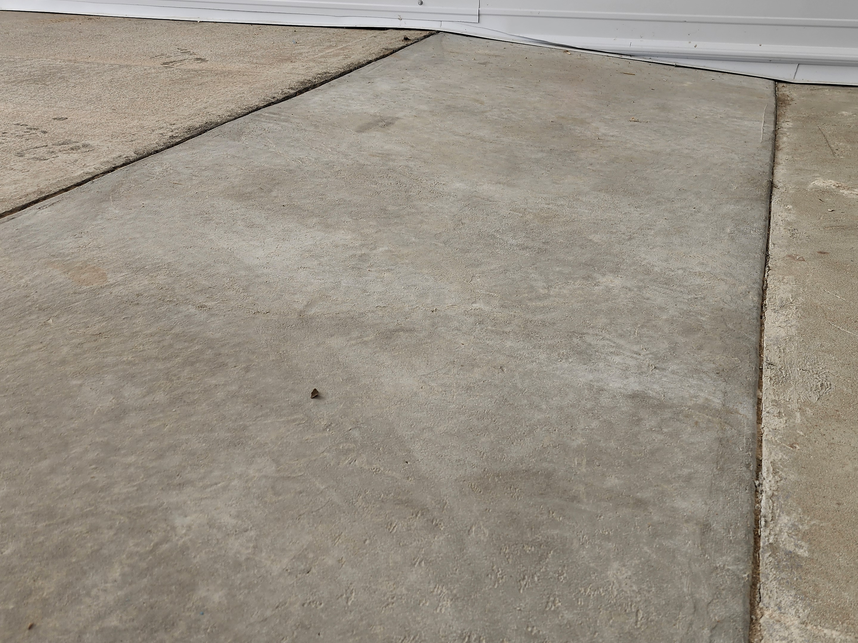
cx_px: 434
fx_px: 793
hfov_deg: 56.8
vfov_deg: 44.0
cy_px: 265
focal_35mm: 32
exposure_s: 1/120
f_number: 1.8
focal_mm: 6.4
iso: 20
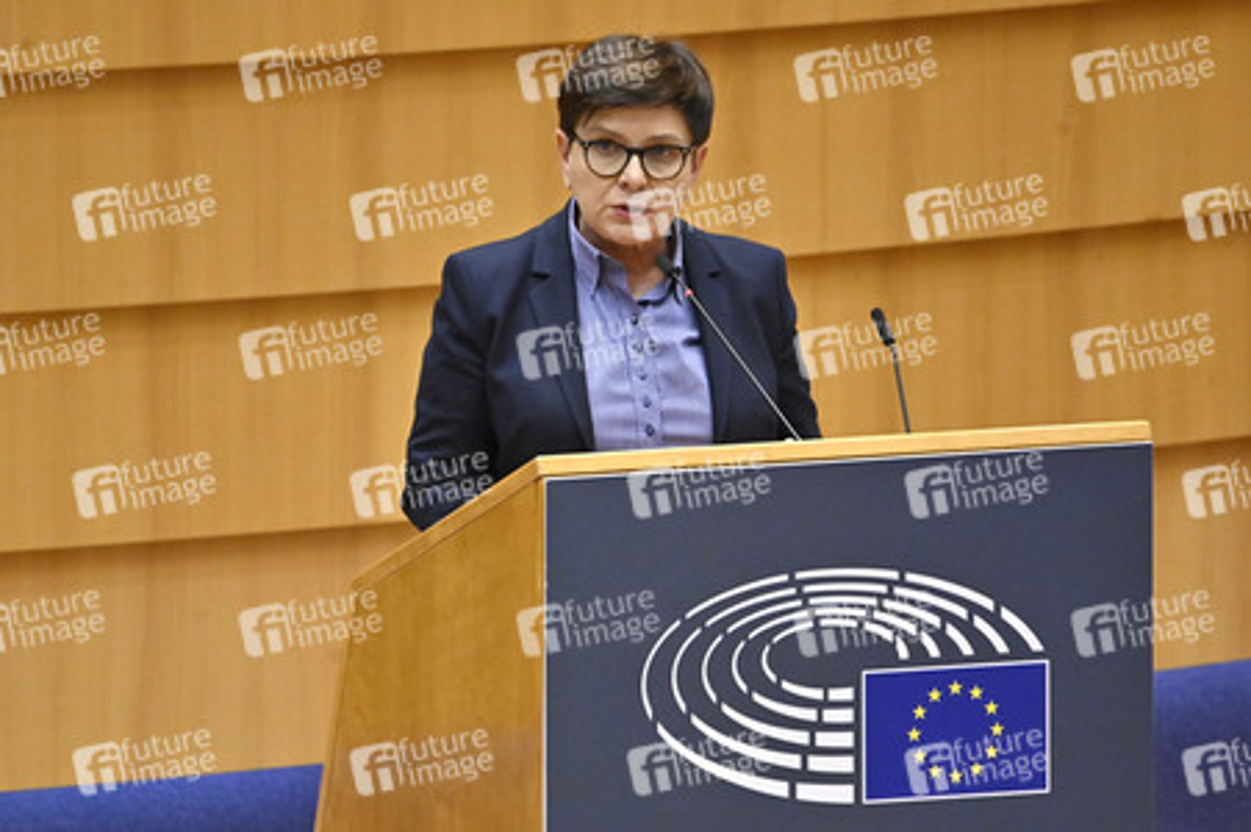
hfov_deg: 3.4
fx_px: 20834
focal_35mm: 600
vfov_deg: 2.3
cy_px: 416
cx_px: 626
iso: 5000
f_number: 6.3
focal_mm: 600
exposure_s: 1/640
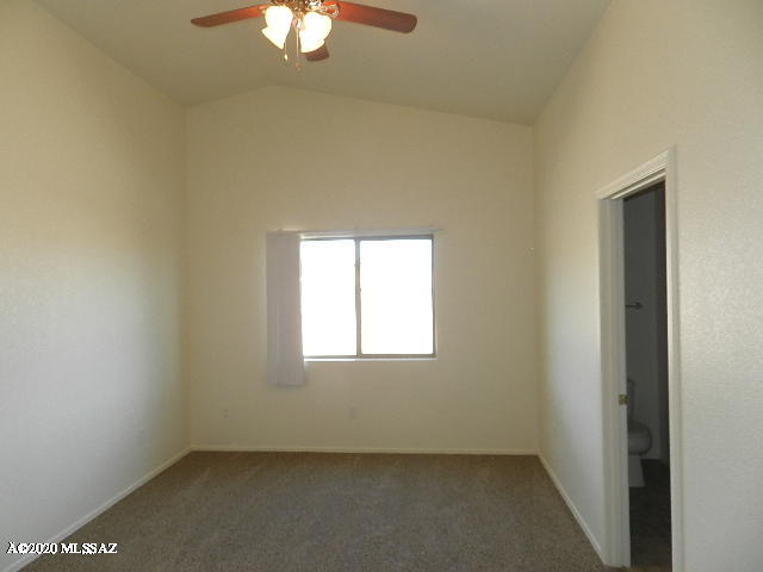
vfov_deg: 58.9
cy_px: 286
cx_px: 382
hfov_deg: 73.9
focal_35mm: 23
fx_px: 507
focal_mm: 4
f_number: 3.4
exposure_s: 1/40
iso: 160
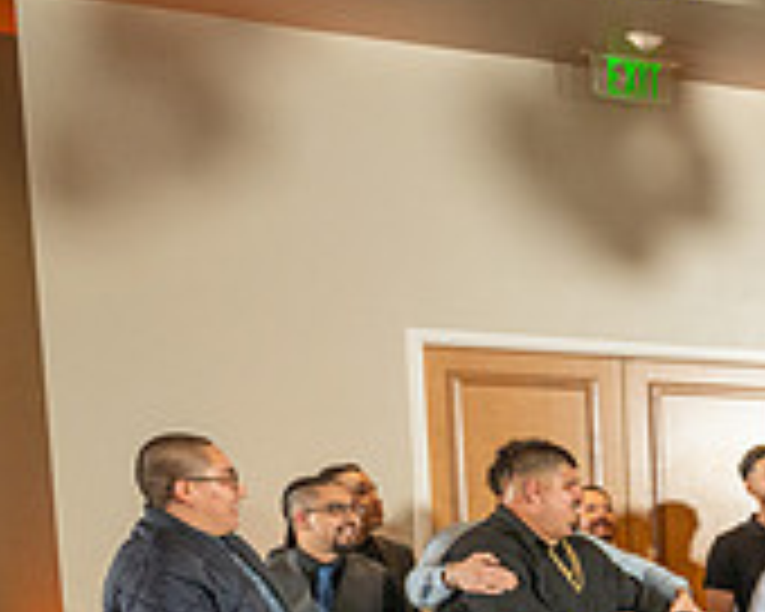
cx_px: 1292
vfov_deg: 18.7
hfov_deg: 19.7
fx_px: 1743
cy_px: 767
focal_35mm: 77
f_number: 3.5
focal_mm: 24
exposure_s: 1/160
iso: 800
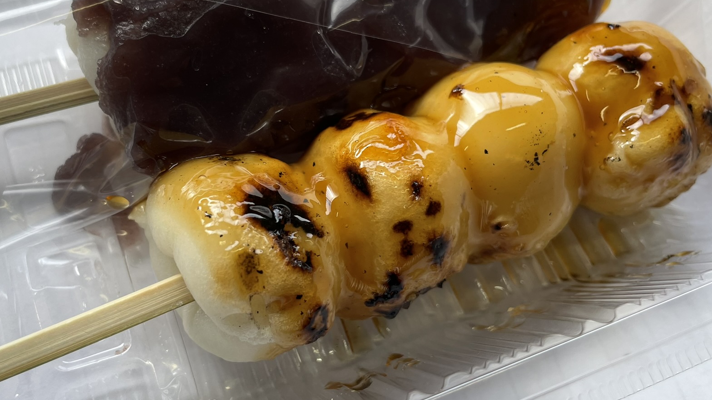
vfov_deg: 31.9
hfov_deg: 53.8
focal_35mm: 37
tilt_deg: -64.9
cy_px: 161
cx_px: 298
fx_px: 699
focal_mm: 4.2
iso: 32
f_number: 1.6
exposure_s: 1/124
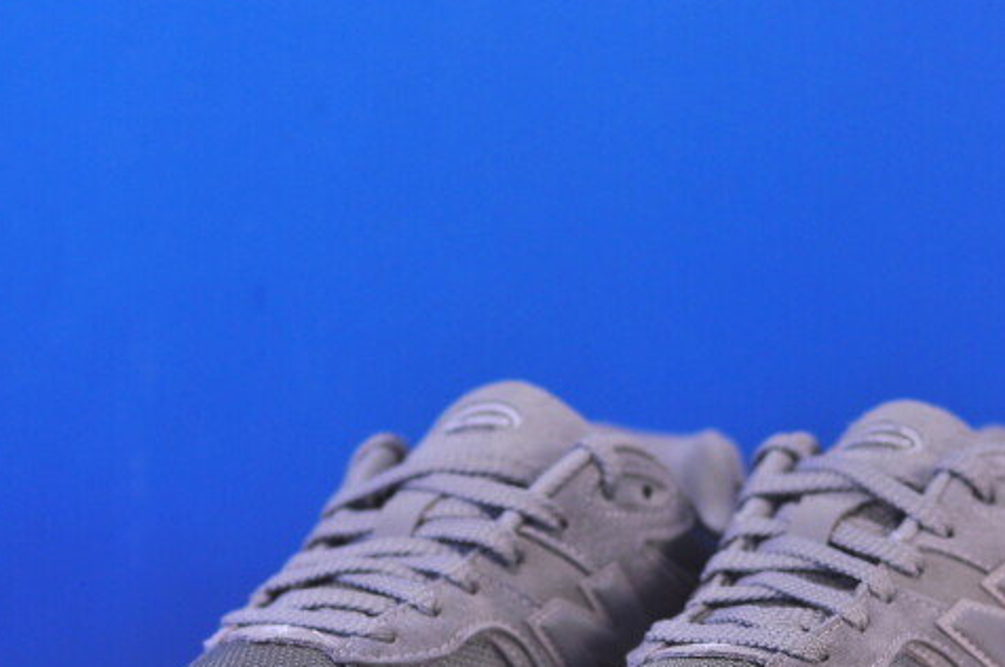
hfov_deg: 16.3
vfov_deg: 10.8
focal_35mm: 126
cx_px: 646
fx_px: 3513
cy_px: 495
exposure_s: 1/320
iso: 250
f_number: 2.5
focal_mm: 50
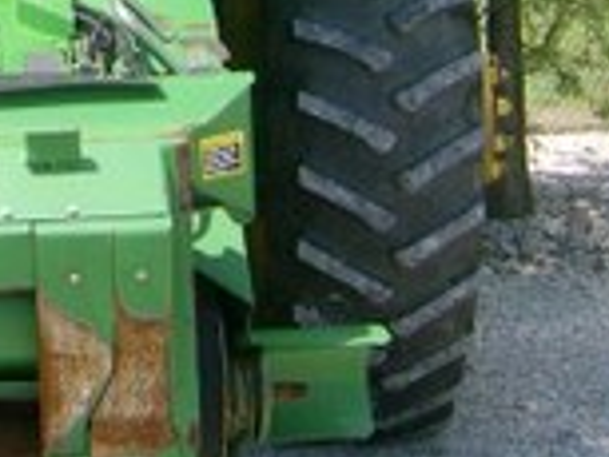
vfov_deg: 11.0
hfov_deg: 14.6
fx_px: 2254
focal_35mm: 128
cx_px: -227
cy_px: -314
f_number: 4.7
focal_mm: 6
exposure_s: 1/414
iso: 100
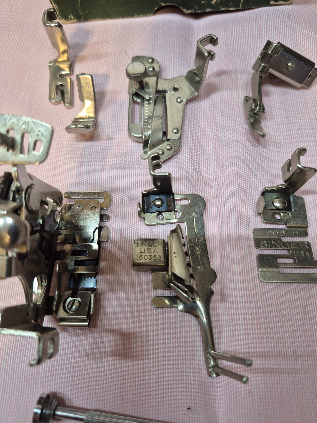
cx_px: 158
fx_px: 281
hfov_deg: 58.9
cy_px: 212
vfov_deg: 73.9
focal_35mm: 23
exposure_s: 1/120
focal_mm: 5.4
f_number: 1.8
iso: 320
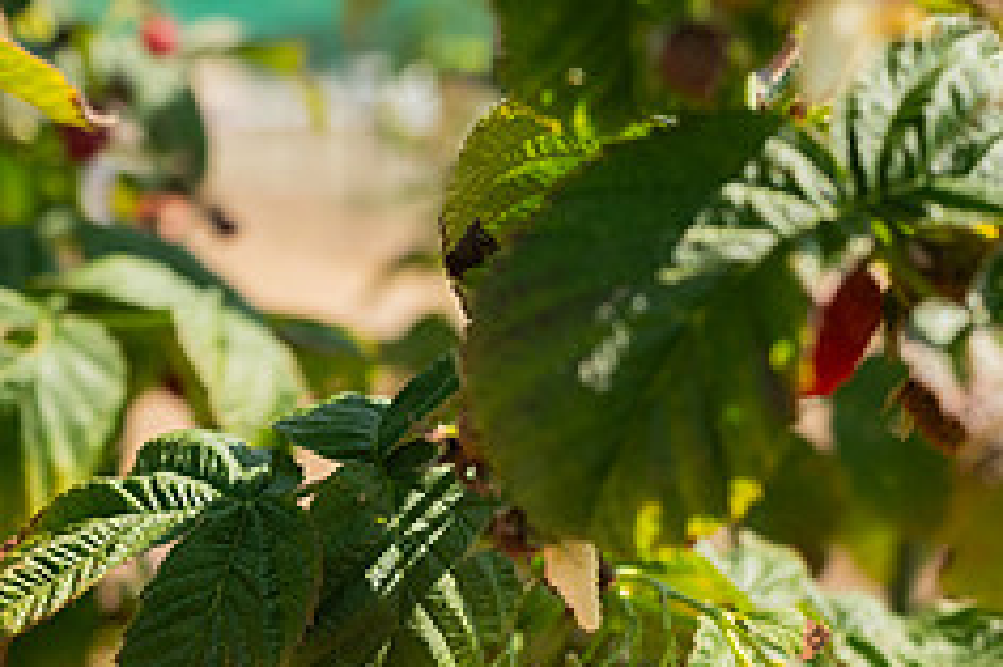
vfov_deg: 22.3
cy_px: 618
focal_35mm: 59
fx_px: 1643
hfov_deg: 33.9
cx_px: 442
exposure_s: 1/6400
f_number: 2.8
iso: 500
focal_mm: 24
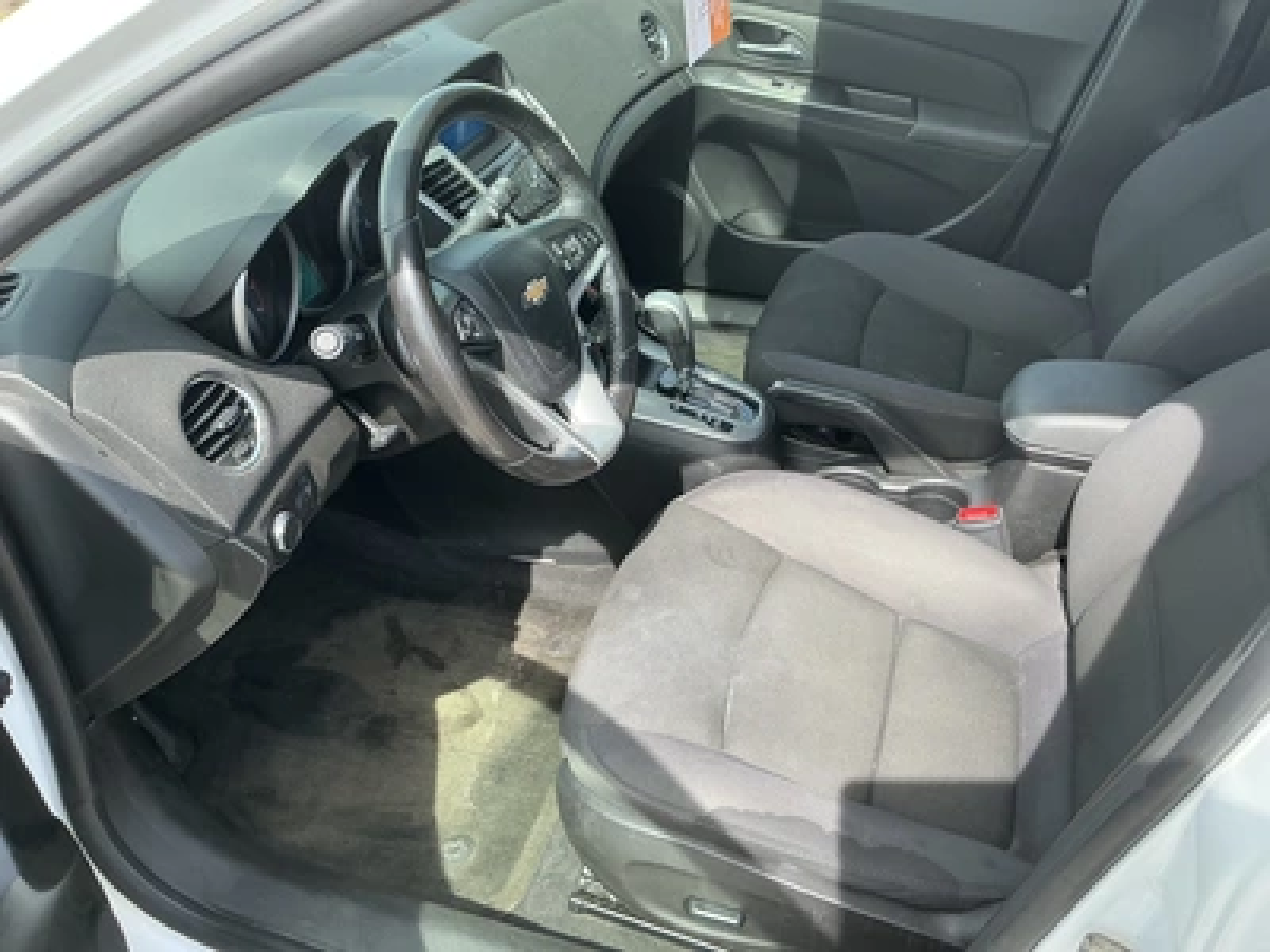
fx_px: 1027
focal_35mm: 28
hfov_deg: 63.4
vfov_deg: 49.7
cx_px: 635
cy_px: 476
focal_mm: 3
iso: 25
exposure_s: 1/287
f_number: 1.8
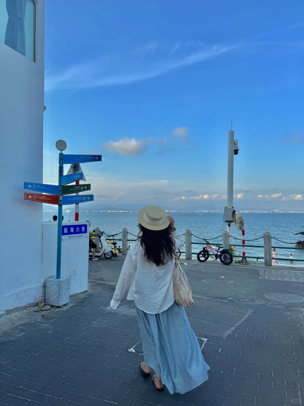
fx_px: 281
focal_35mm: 24
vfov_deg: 71.6
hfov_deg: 56.8
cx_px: 152
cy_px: 203
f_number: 1.78
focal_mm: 6.76
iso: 80
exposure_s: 1/2252
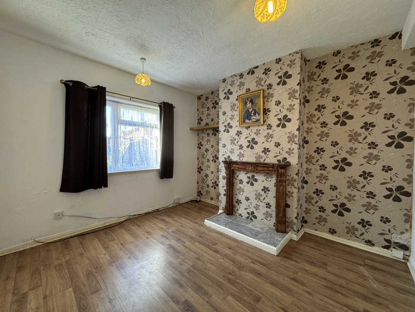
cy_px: 156
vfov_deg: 85.7
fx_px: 168
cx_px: 208
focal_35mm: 14
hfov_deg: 102.1
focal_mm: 2.22
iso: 160
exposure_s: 1/50
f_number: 2.2
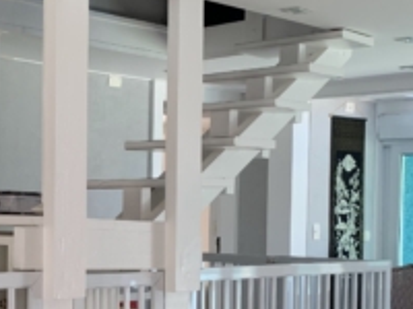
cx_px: 35
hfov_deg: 24.8
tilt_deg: -2.0
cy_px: 237
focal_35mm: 76
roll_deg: -1.6
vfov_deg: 19.2
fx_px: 907
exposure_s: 1/121
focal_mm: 4.25
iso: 40
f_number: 1.8
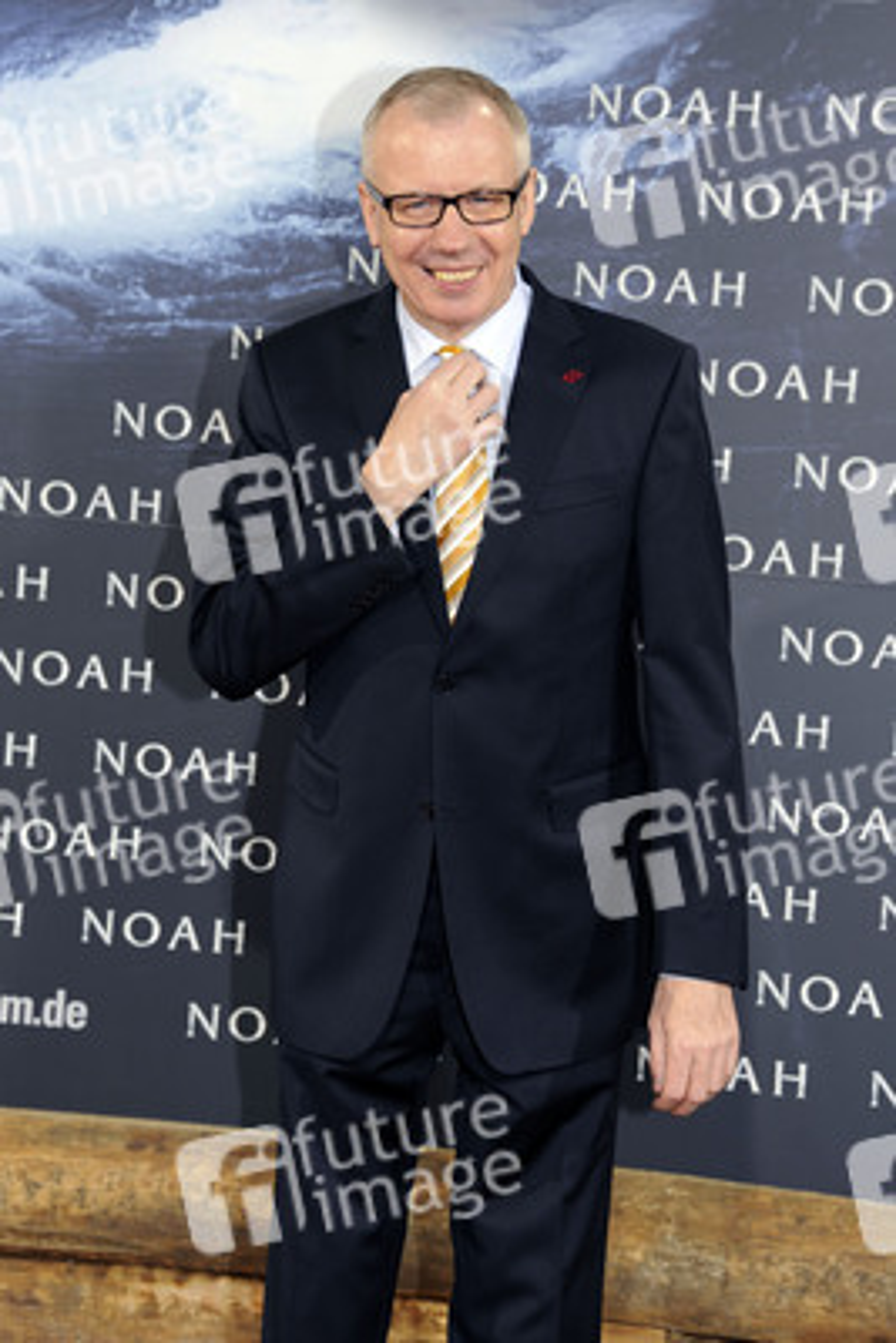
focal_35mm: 100
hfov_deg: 13.7
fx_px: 3730
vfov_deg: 20.4
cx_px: 448
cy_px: 672
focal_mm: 100
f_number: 6.3
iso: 800
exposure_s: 1/125
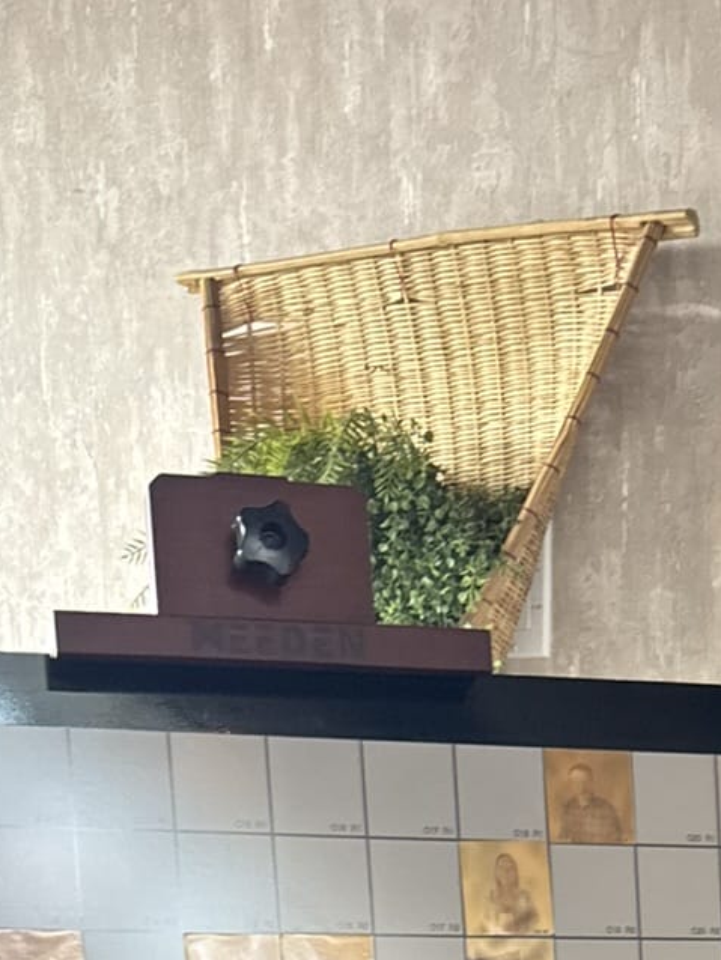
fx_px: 2137
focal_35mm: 77
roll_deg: -0.9
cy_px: 1527
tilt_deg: -16.5
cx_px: 567
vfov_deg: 20.7
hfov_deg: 19.0
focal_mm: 6.76
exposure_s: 1/60
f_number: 1.78
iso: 200
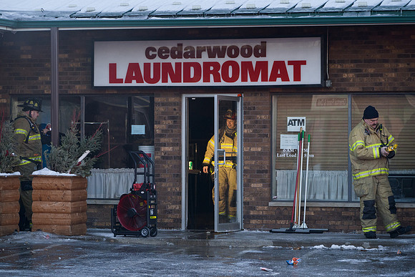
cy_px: 127
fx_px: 2079
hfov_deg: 11.4
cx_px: 203
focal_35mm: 180
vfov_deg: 7.6
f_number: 5.6
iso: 2500
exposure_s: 1/640
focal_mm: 165
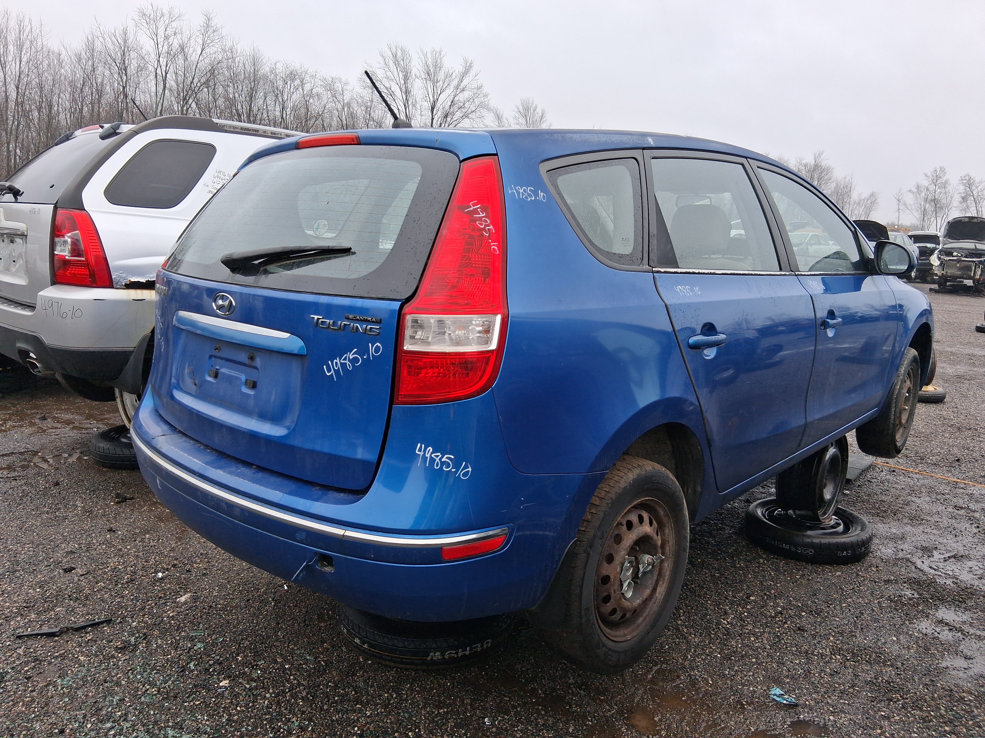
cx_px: 492
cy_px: 369
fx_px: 740
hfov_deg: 67.3
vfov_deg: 53.1
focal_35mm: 26
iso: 64
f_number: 1.8
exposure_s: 1/120
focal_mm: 3.98
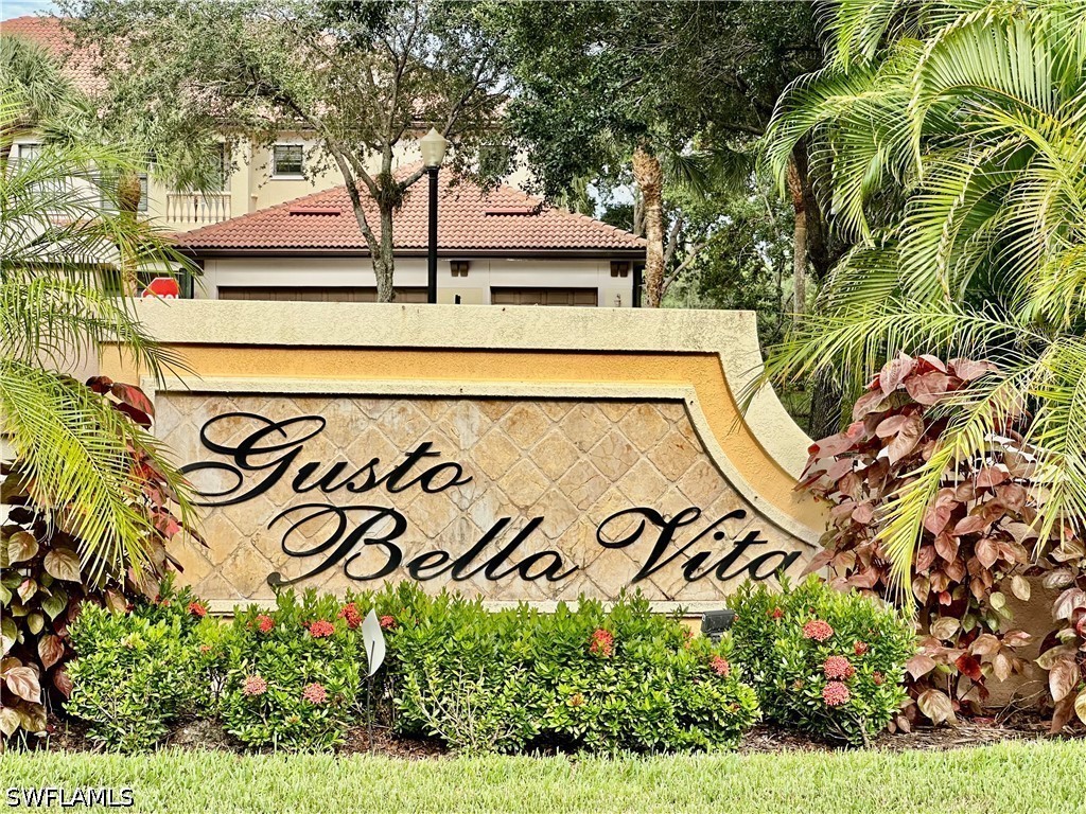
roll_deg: -0.7
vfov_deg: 19.1
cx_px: 543
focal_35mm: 77
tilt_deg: -1.7
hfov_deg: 25.3
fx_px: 2416
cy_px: 407
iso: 32
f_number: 2.8
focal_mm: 9
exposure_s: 1/528
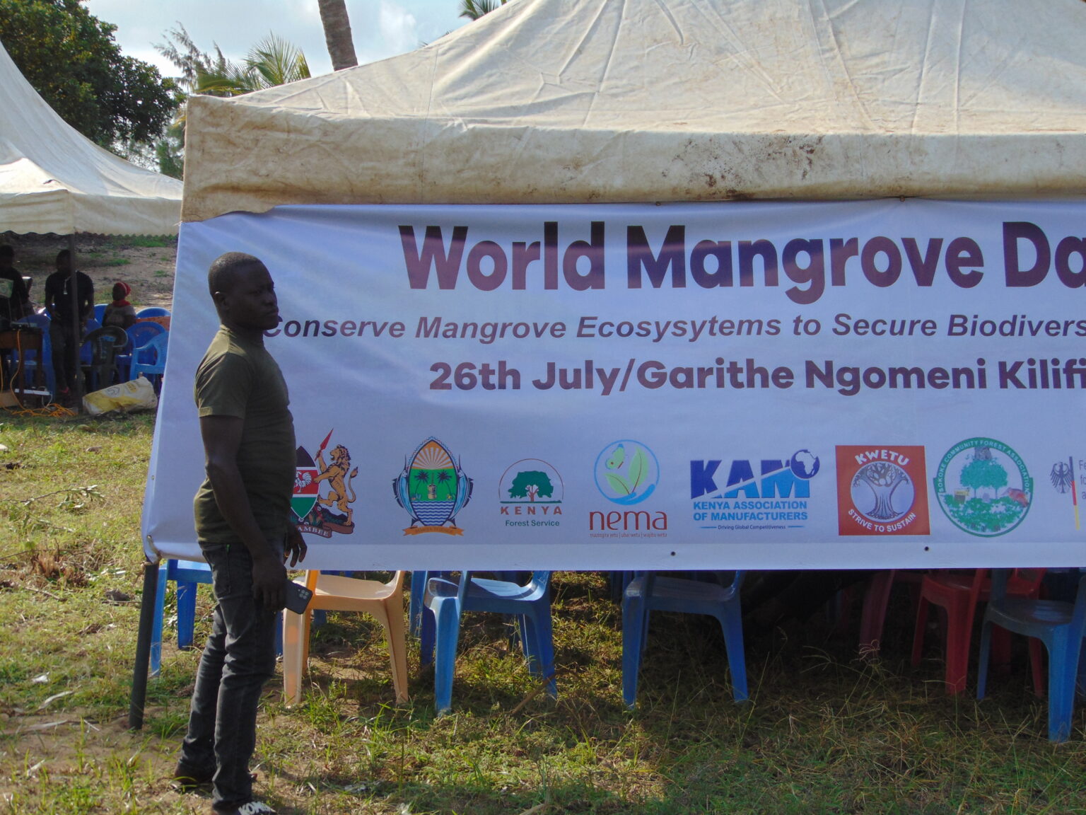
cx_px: 543
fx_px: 1569
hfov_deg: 38.2
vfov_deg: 29.1
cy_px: 408
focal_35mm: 50
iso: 80
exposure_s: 1/800
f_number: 3.5
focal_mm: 9
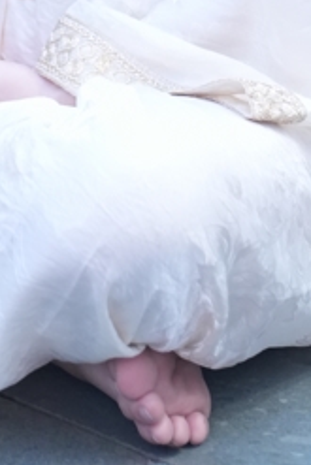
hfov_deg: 4.4
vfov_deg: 6.5
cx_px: -6
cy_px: -359
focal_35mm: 312
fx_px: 4037
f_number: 3.2
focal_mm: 79
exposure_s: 1/160
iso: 3200
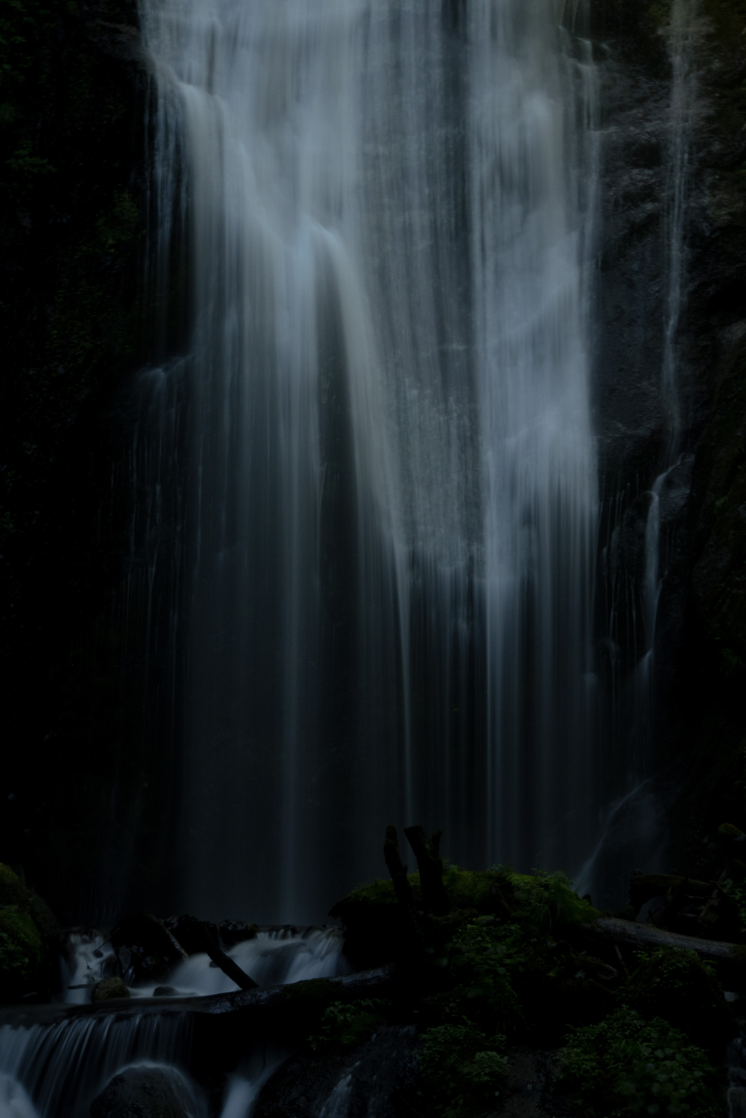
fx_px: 2518
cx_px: 373
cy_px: 559
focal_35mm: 81
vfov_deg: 25.1
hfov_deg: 16.9
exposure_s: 2
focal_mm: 54
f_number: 5.6
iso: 800
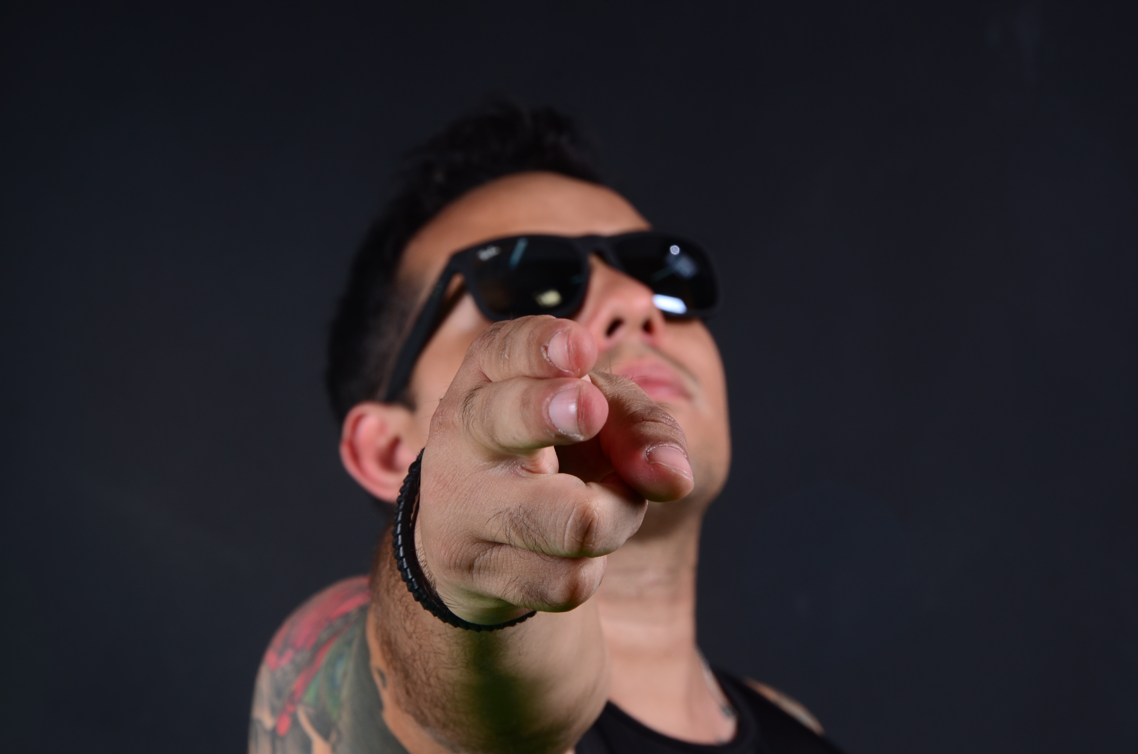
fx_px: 3785
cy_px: 377
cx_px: 569
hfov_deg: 17.1
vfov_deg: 11.4
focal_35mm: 120
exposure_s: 1/125
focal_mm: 80
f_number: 11
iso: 200
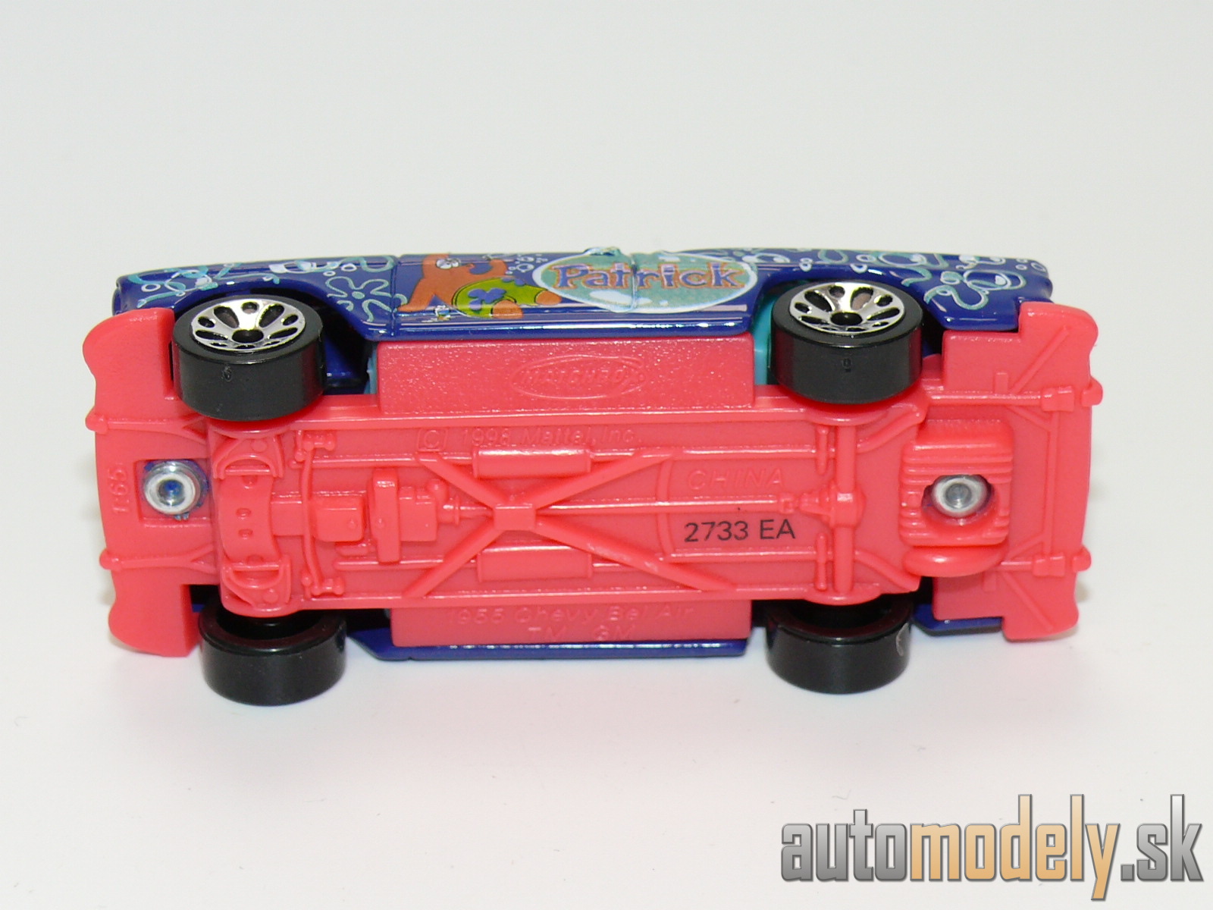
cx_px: 606
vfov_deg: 14.5
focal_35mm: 102
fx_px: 3574
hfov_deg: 19.3
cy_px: 455
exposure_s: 1/30
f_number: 4
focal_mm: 13.4
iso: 100
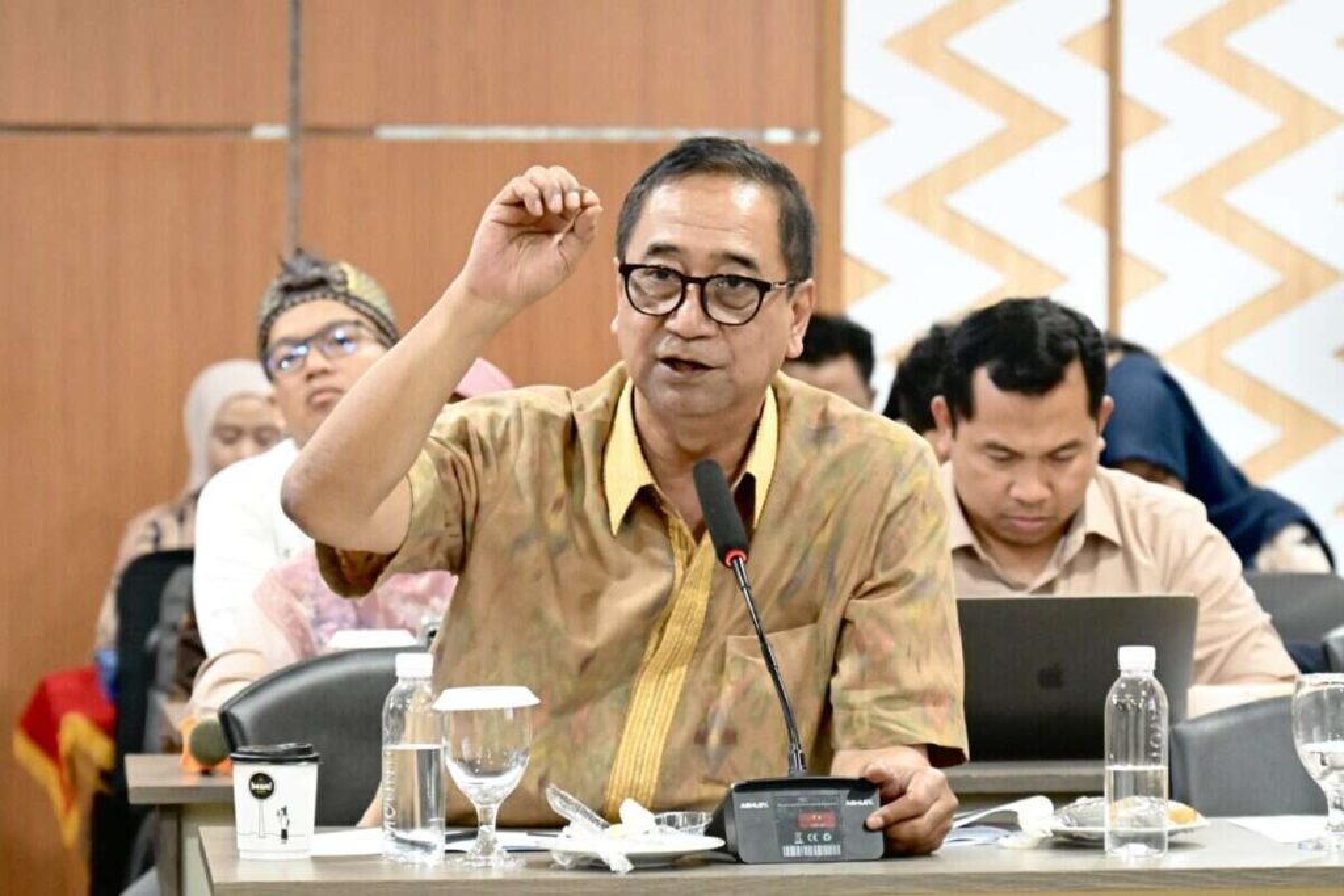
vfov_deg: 7.6
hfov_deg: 11.4
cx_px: 672
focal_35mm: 180
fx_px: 6720
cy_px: 448
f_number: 6.3
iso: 9000
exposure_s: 1/60
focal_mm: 120
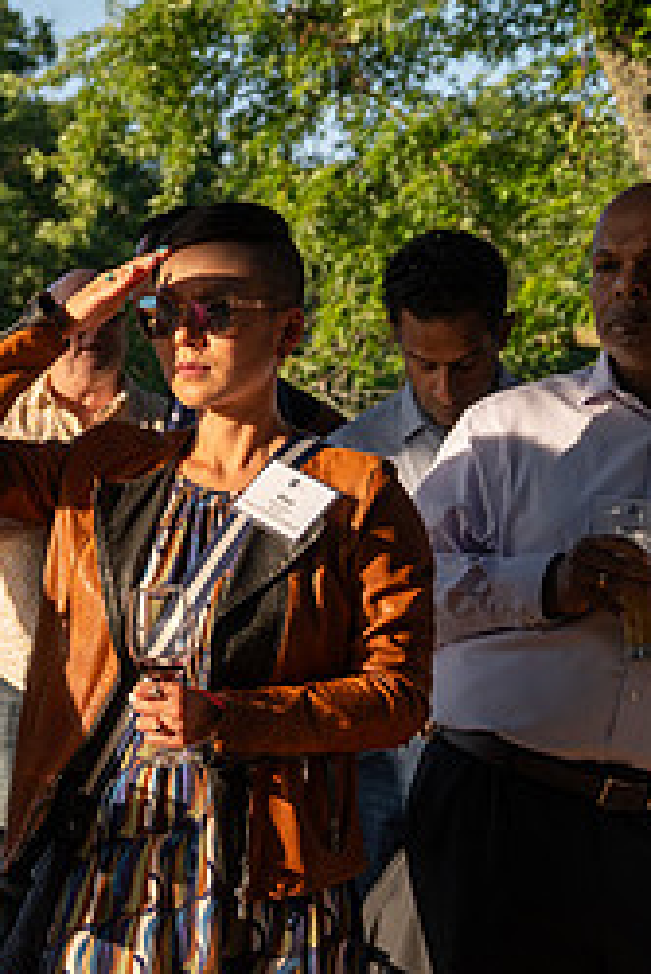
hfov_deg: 12.1
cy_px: 522
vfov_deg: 18.7
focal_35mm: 109
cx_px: -285
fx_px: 2952
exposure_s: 1/1000
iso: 400
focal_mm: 47
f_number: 5
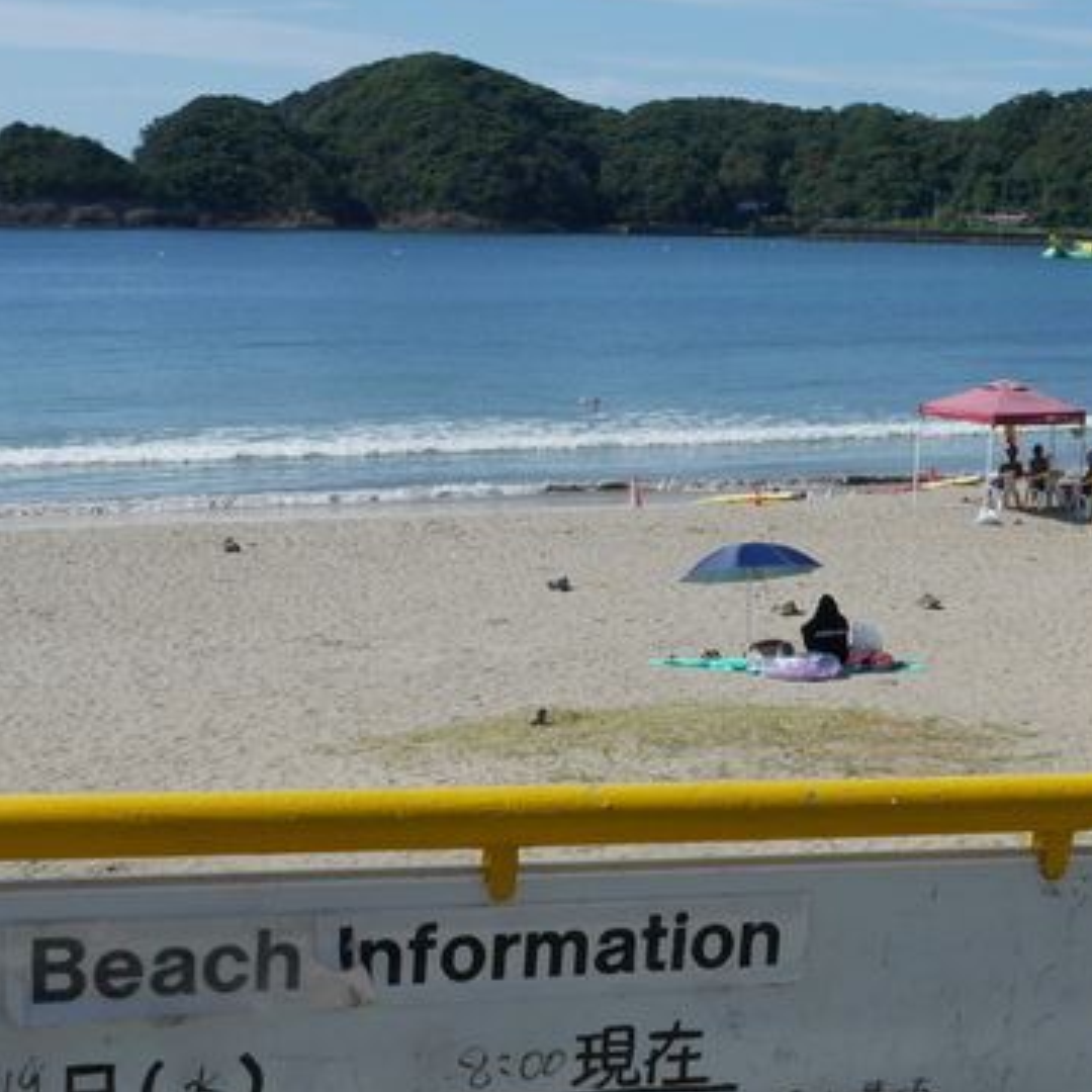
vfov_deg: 25.2
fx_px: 2427
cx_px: 575
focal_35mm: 68
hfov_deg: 25.4
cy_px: 743
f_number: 8
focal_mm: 17
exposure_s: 1/640
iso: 200
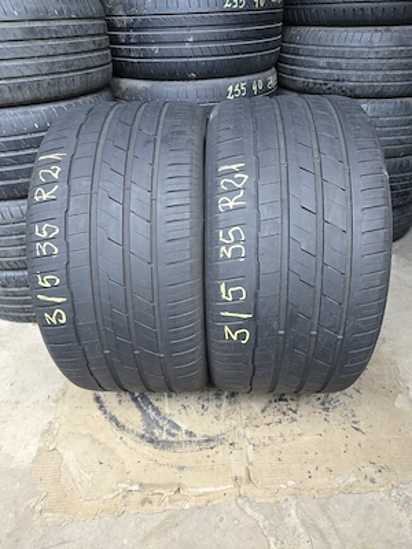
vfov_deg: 73.9
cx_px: 206
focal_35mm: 23
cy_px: 274
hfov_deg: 58.9
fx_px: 365
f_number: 1.7
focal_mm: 6.3
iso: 500
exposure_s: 1/101
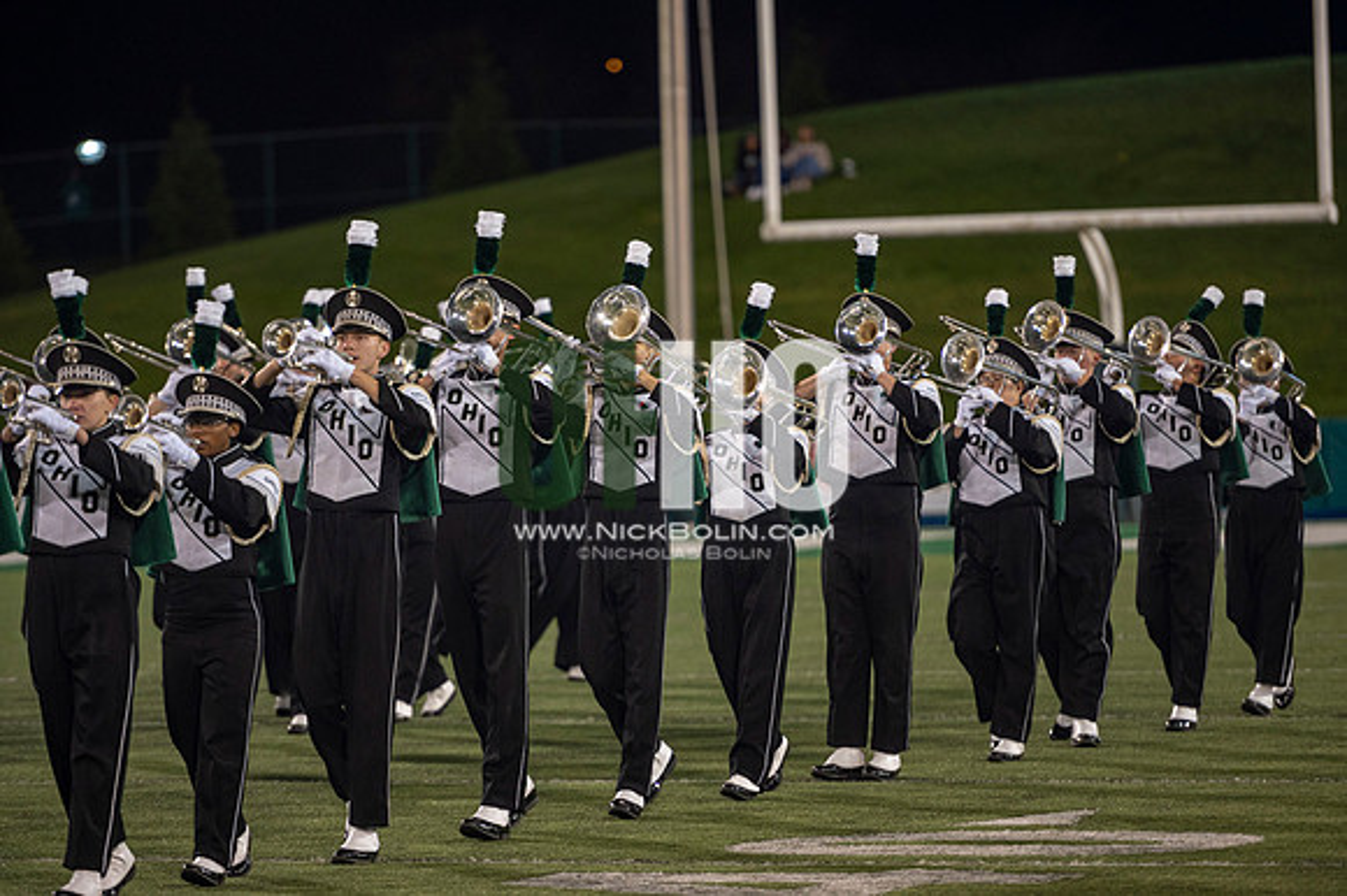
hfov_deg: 10.3
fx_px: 7479
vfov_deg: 6.9
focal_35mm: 200
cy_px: 448
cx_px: 674
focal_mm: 200
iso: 1000
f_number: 2.8
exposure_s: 1/500
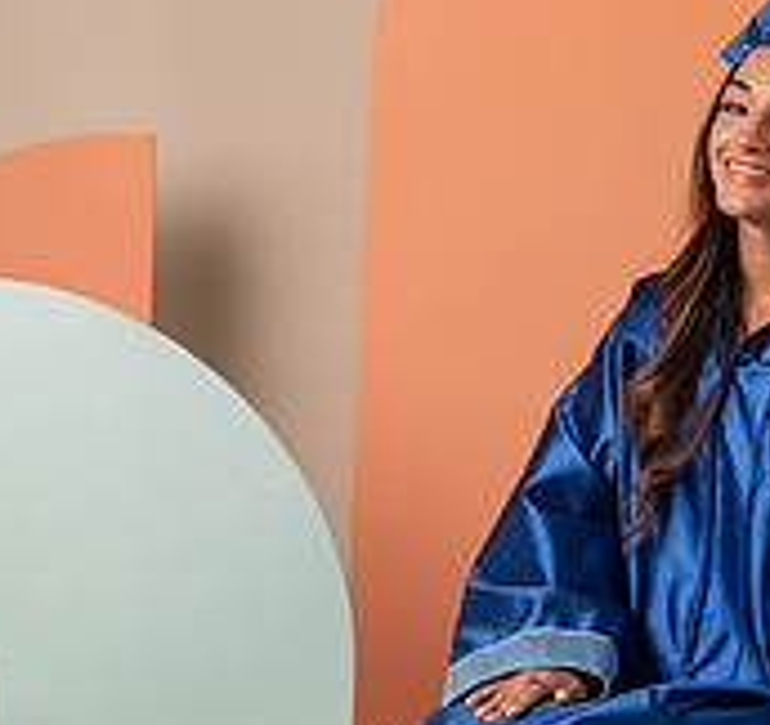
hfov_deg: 17.0
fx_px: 2542
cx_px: 654
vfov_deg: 16.2
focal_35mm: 104
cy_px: 471
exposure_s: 1/125
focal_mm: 29
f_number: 5
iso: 125
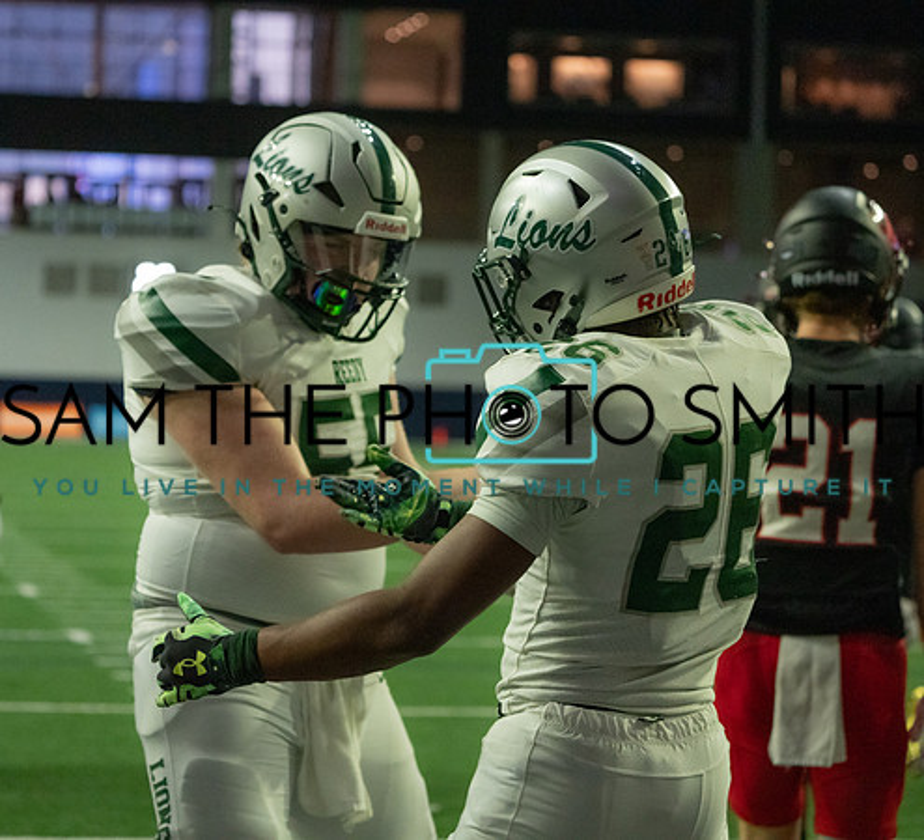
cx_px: 425
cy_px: 420
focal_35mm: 121
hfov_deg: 15.0
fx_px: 3499
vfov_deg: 13.7
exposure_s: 1/1000
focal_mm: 100
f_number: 4.5
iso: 10000
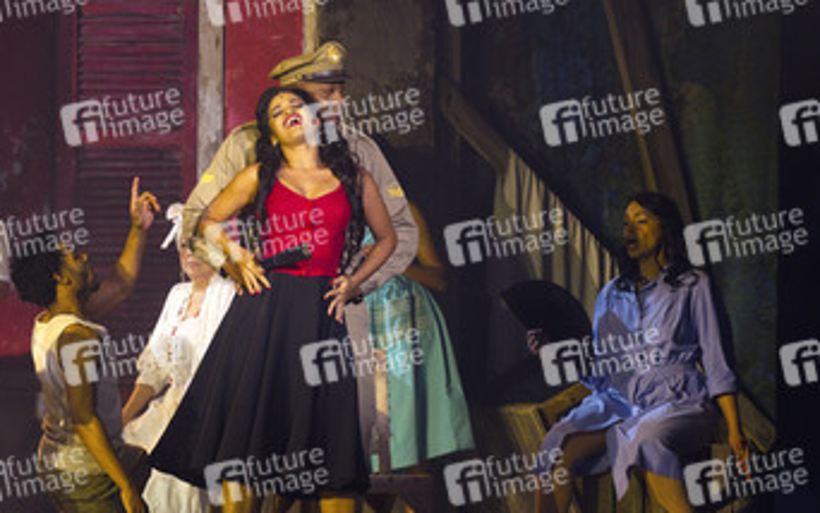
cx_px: 297
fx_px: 5097
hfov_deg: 9.2
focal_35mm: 228
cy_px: 297
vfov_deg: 5.8
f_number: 4
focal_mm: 170
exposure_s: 1/320
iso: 3200
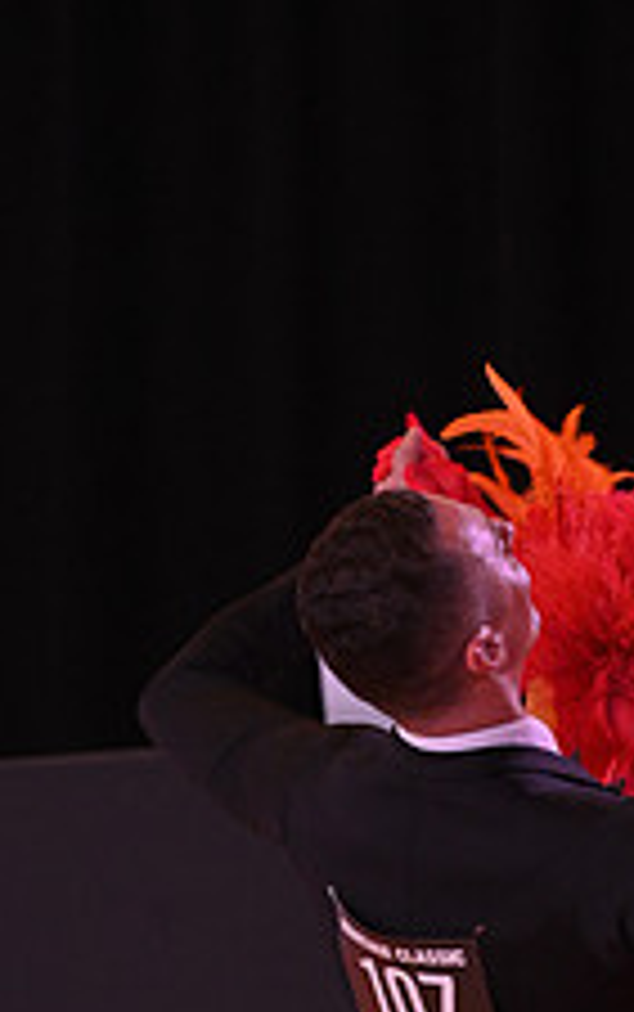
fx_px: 9768
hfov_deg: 3.7
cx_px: 794
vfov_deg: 5.9
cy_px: 1286
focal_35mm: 354
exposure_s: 1/200
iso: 2500
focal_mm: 135
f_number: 6.3
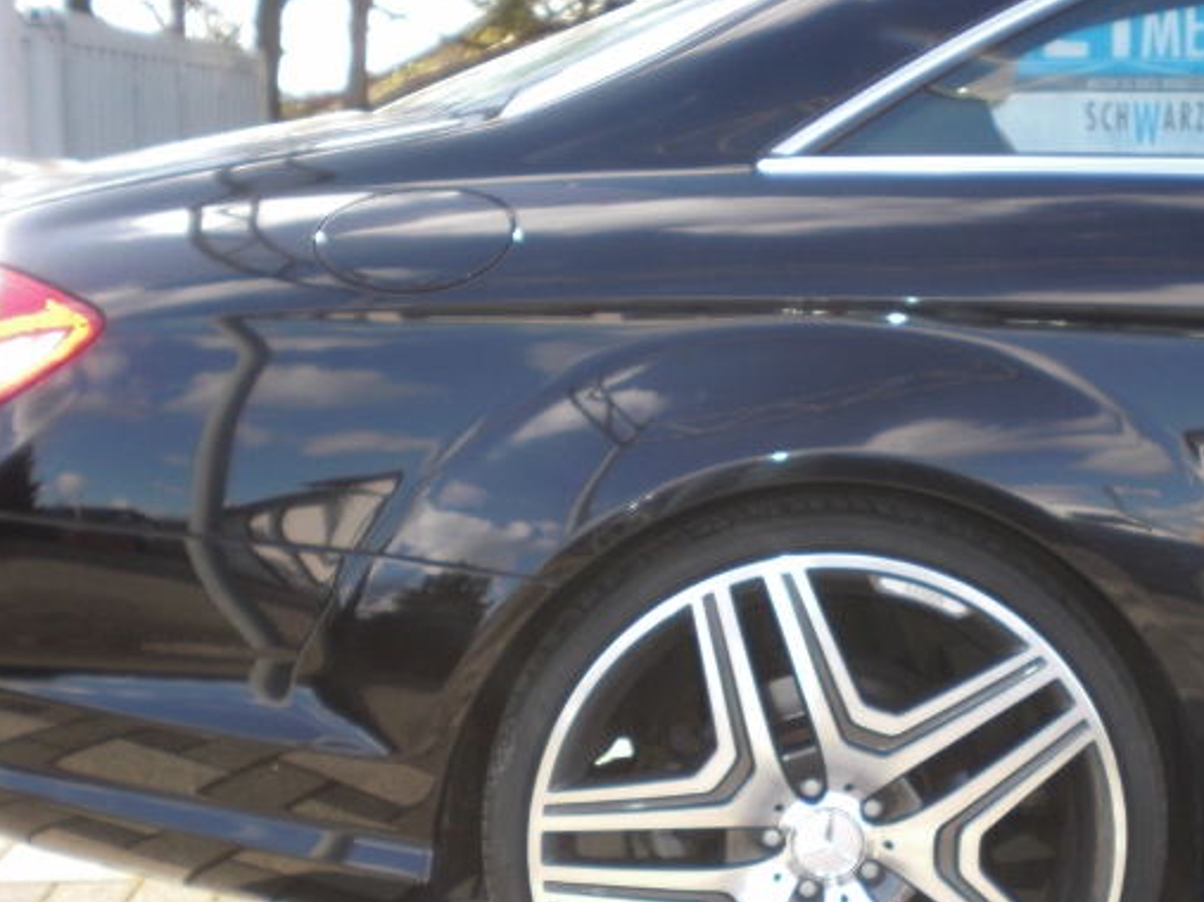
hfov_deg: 32.0
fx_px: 2086
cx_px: 791
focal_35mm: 60
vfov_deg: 24.1
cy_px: 679
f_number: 3.1
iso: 64
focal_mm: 6.3
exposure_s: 1/125
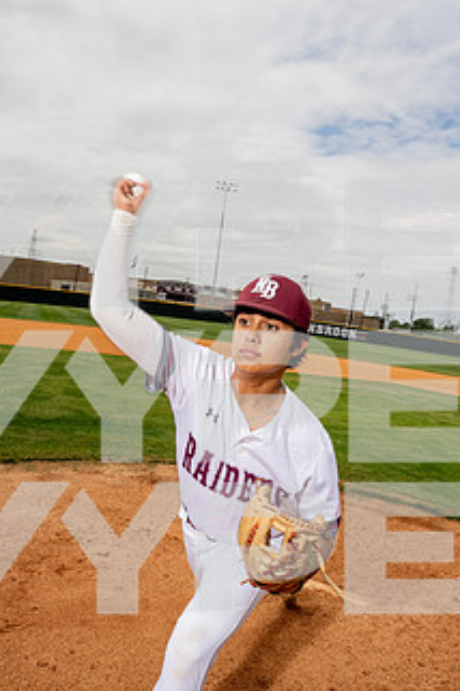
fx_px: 537
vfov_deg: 65.1
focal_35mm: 28
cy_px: 398
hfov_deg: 46.0
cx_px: 174
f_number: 10
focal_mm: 20
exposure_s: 1/250
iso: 100
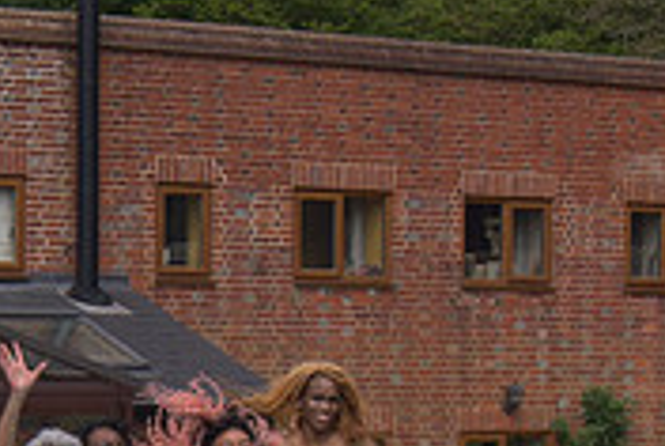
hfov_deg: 13.6
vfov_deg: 9.2
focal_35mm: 148
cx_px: -72
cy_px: 542
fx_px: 2738
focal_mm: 30
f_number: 6.3
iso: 125
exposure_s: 1/500
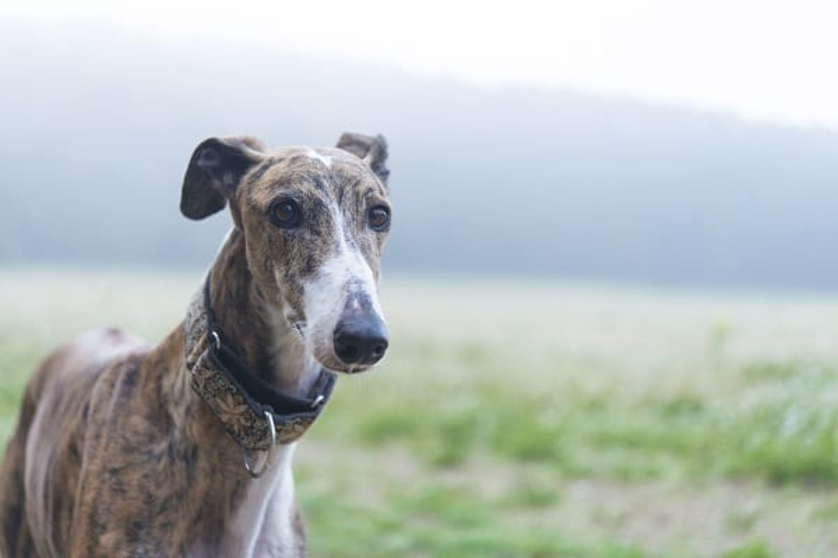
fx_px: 1397
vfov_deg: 22.6
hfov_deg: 33.4
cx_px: 419
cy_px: 279
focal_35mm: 60
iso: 100
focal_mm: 60
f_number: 3.2
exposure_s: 1/200
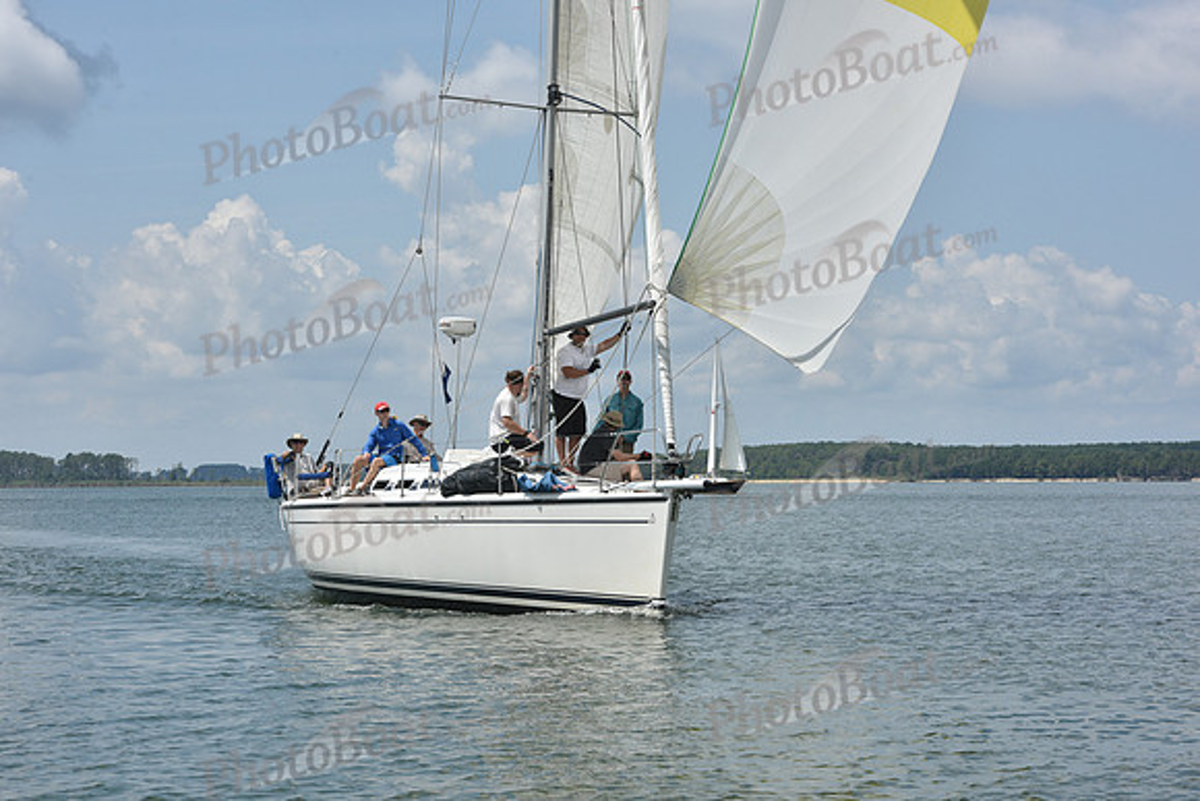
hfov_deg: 22.6
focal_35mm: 90
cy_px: 400
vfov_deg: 15.2
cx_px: 600
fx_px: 3001
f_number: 11
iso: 320
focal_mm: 90
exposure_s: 1/1000
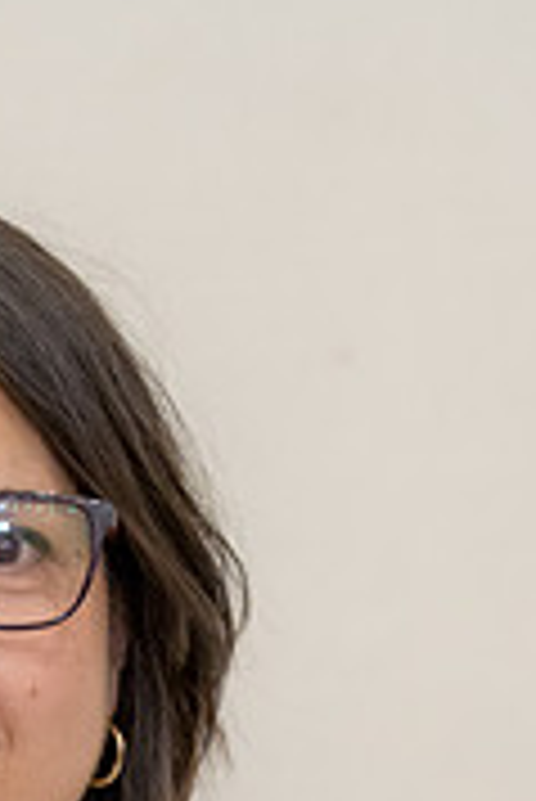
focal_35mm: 455
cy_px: 999
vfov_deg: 4.5
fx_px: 10141
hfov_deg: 3.0
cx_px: -113
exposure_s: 1/80
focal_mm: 180
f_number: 4
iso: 5000
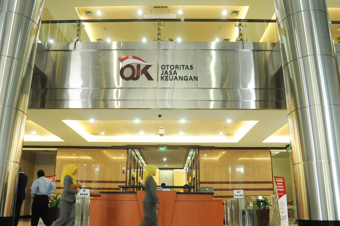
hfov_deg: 62.0
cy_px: 125
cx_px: 168
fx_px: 283
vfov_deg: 43.4
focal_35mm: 30
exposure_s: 1/30
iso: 800
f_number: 4
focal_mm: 18
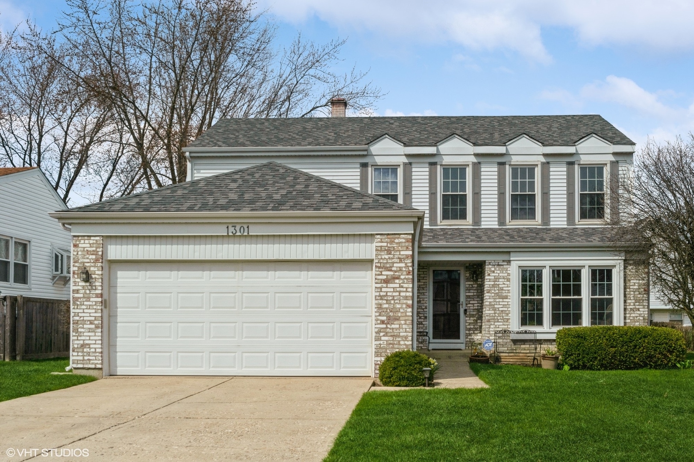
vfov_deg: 35.0
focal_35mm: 38
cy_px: 231
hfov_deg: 50.7
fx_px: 732
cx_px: 347
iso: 200
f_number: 8
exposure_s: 1/4000
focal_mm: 38
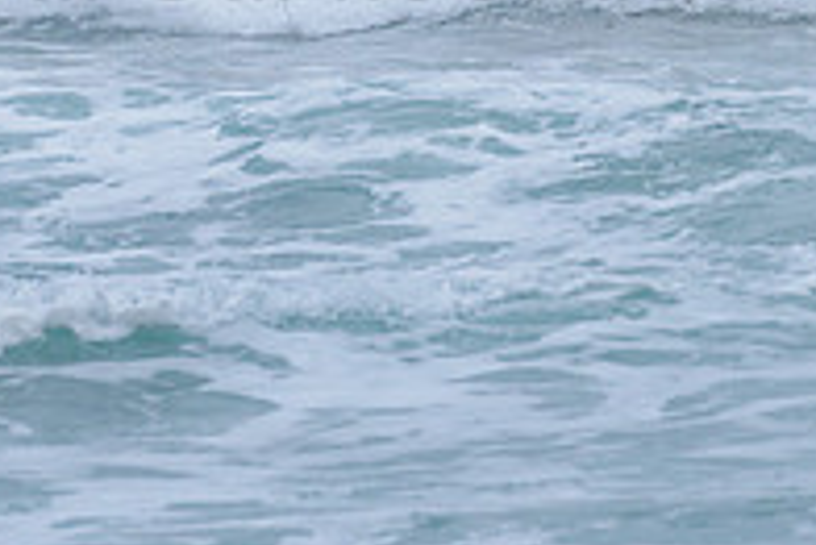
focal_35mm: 1813
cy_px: -277
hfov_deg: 1.1
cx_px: 320
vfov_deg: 0.8
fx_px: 41124
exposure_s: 1/2000
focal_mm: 500
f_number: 5.6
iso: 1250
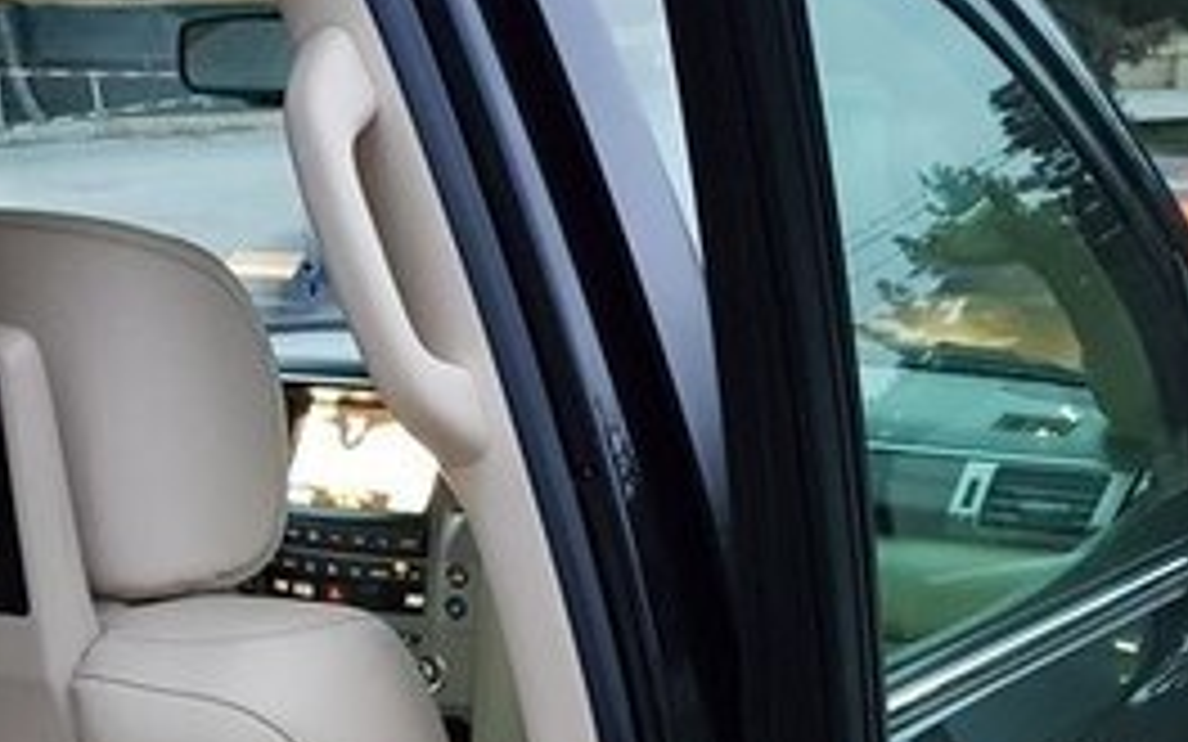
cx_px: 585
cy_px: 1059
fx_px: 2234
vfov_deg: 17.3
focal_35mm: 69
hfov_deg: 29.8
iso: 800
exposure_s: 1/30
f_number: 1.7
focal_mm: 4.2
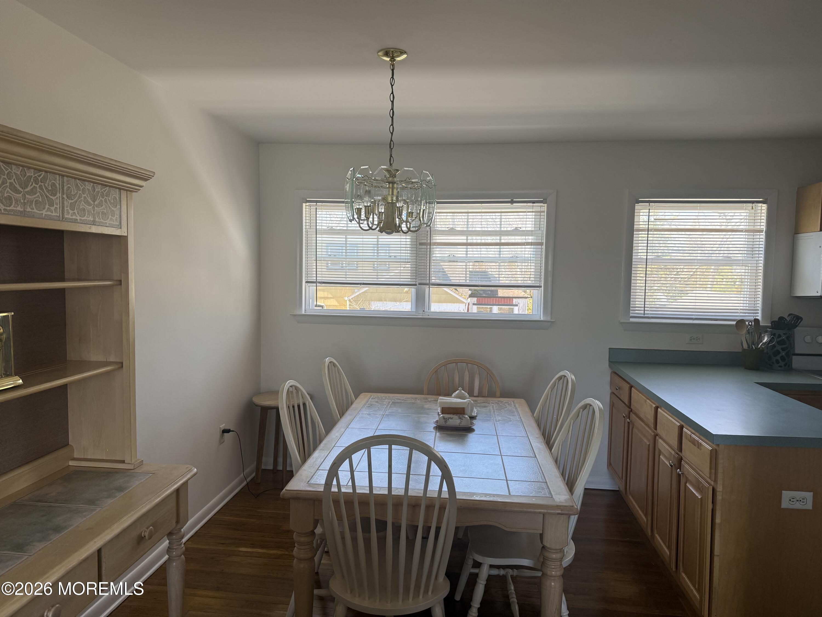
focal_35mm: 24
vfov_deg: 56.8
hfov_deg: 71.6
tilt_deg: -3.8
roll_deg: -1.1
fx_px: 570
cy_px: 308
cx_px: 411
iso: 100
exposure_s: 1/167
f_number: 1.78
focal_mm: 6.76
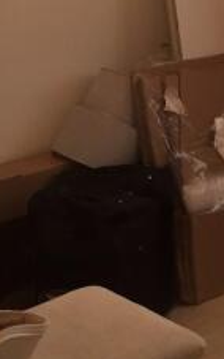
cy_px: 93
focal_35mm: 79
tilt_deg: -13.3
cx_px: 321
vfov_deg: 25.8
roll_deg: -0.7
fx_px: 771
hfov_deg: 15.4
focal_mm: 4.15
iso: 40
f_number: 2.2
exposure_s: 1/33
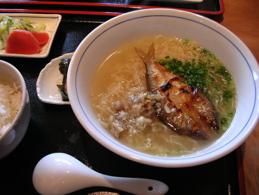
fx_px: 262
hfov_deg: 52.6
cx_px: 130
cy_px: 98
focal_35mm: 35
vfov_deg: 40.7
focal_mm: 5.8
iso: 50
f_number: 2.8
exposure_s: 1/12.1
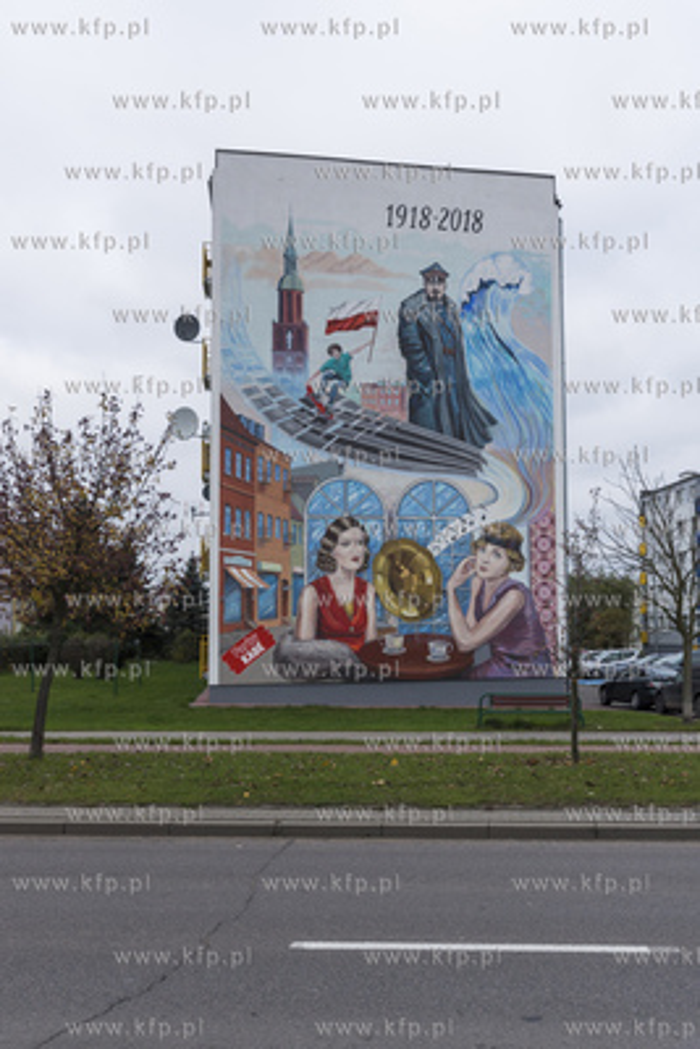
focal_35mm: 35
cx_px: 350
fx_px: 1020
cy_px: 524
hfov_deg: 37.9
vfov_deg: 54.4
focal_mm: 35
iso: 400
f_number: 4.5
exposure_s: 1/1250
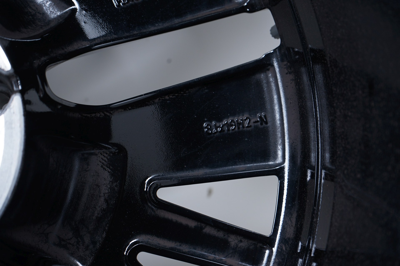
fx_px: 588
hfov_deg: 37.5
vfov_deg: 25.5
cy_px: 133
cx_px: 200
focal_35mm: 53
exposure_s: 1/100
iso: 250
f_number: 7.1
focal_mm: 53
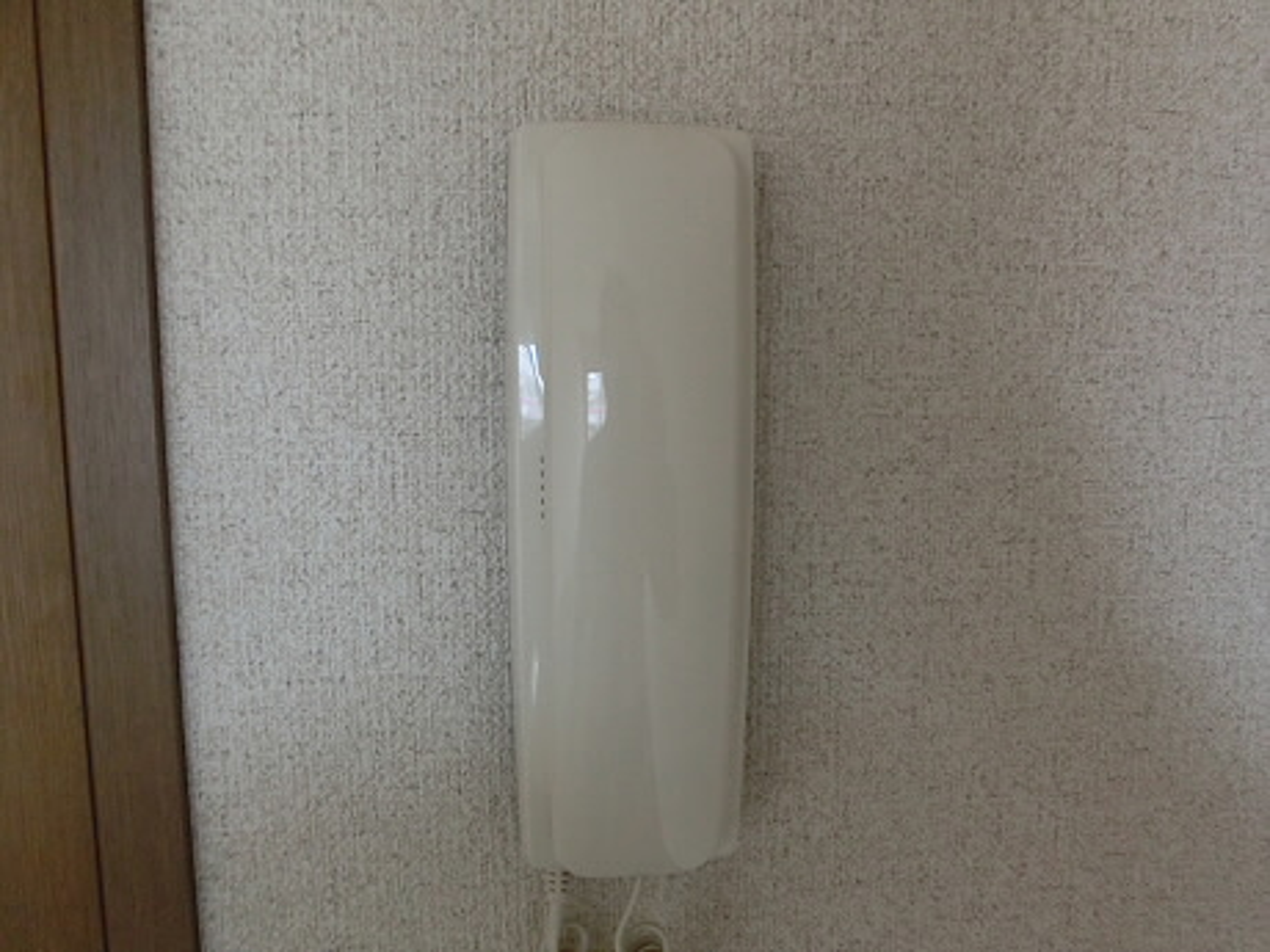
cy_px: 476
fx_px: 917
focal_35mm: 25
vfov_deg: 54.9
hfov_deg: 69.4
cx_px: 635
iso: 400
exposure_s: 1/40
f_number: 3.5
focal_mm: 4.5
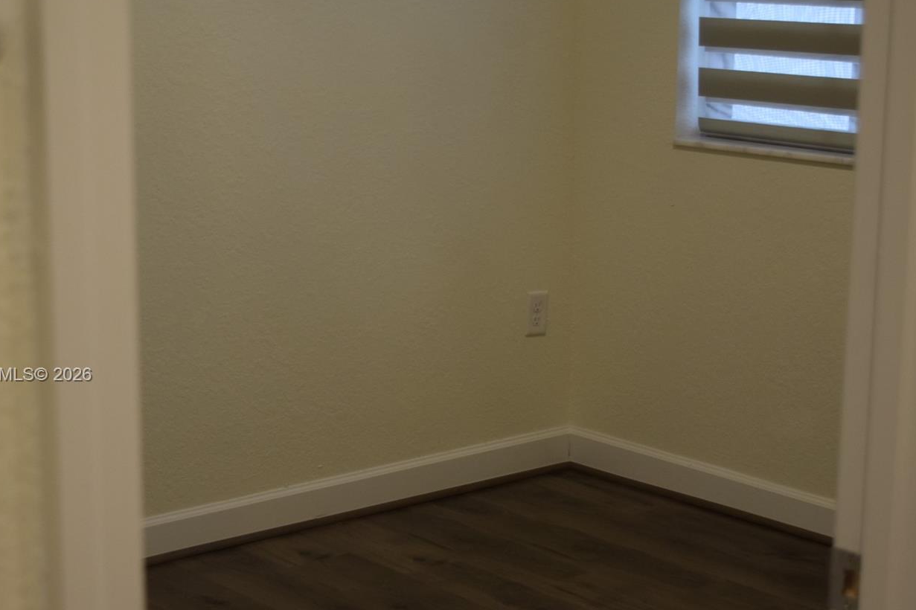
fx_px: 1984
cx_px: 455
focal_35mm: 78
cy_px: 376
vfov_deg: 17.5
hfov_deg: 26.0
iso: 720
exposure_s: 1/60
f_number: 4.8
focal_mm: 40
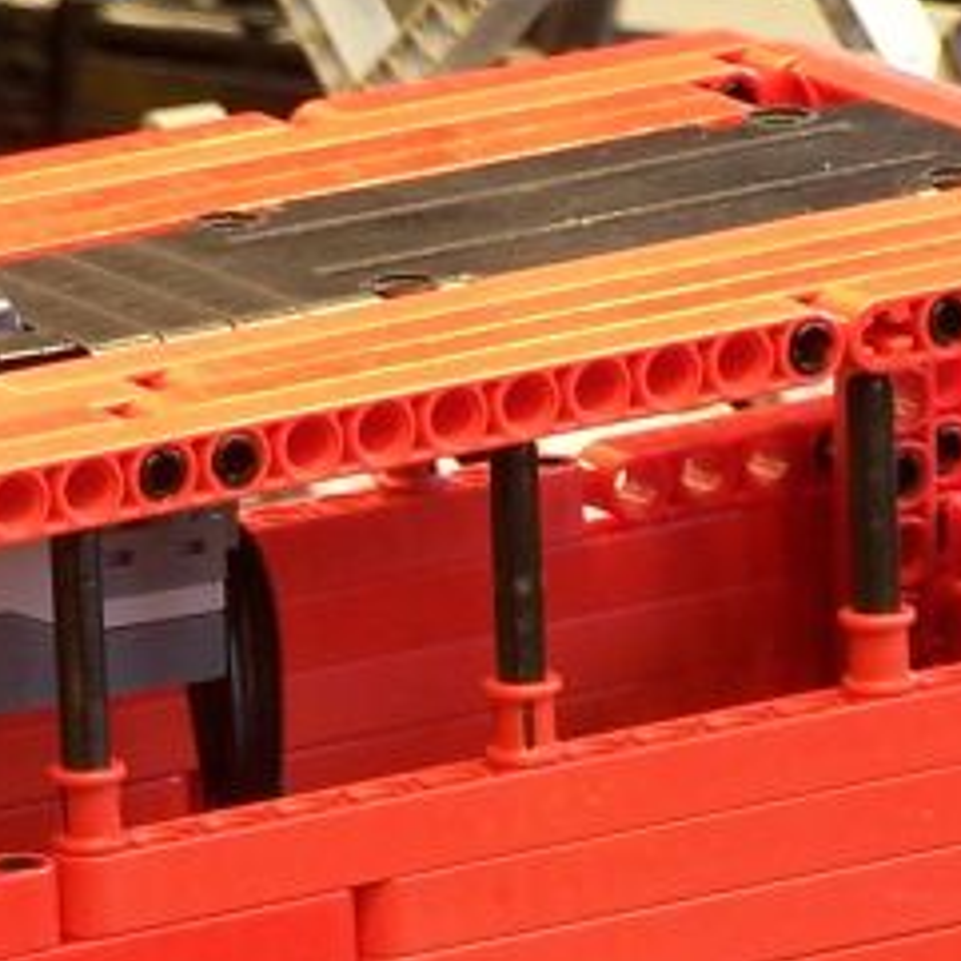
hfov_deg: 3.4
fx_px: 16364
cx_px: 40
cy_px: 1416
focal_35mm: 521
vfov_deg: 3.4
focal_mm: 23.1
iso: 80
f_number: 3.2
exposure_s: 1/3
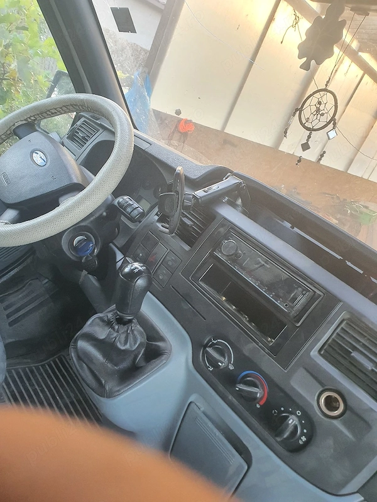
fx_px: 378
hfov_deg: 53.1
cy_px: 251
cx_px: 188
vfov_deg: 67.3
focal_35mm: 26
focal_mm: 4.3
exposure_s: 1/100
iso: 250
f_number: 2.4
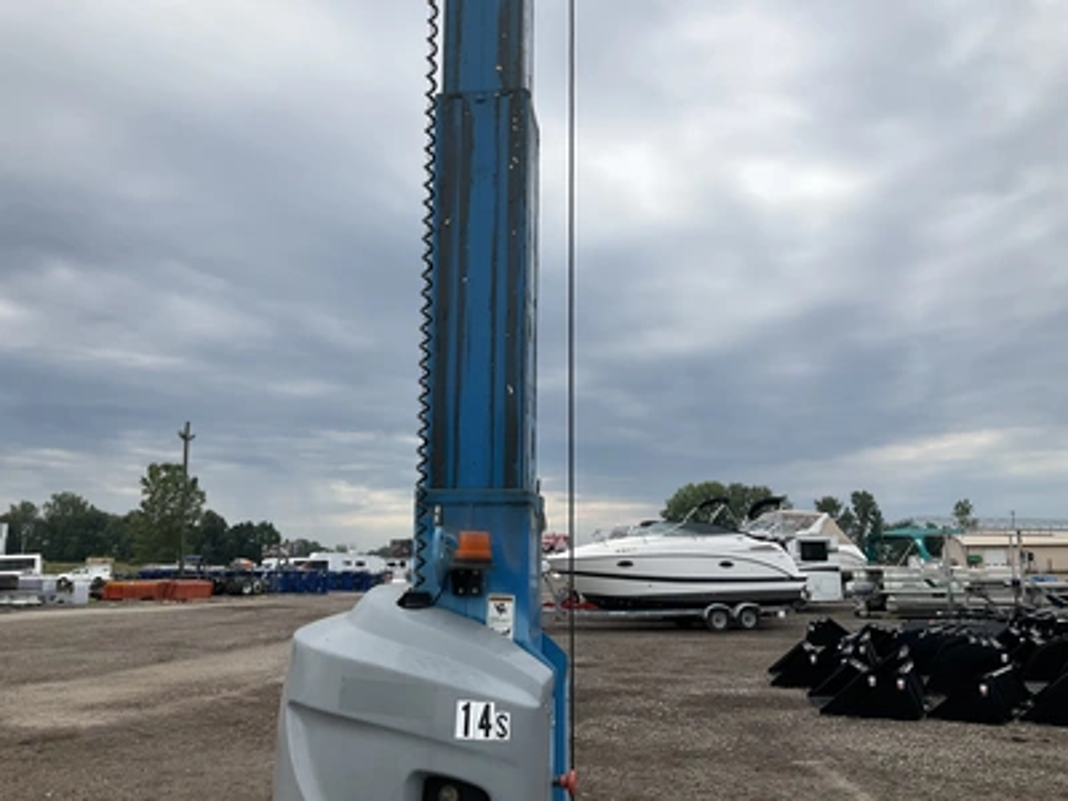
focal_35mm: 29
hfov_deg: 61.7
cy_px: 400
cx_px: 534
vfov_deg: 48.2
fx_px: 895
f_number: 1.8
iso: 25
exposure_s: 1/1342
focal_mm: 3
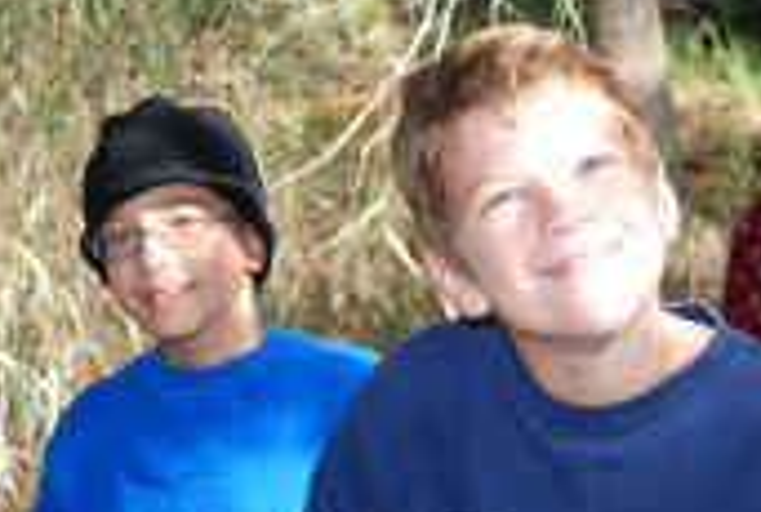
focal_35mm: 148
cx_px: 703
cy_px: 410
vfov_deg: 9.3
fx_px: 3146
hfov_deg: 13.7
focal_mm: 35
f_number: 5
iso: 100
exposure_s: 1/100
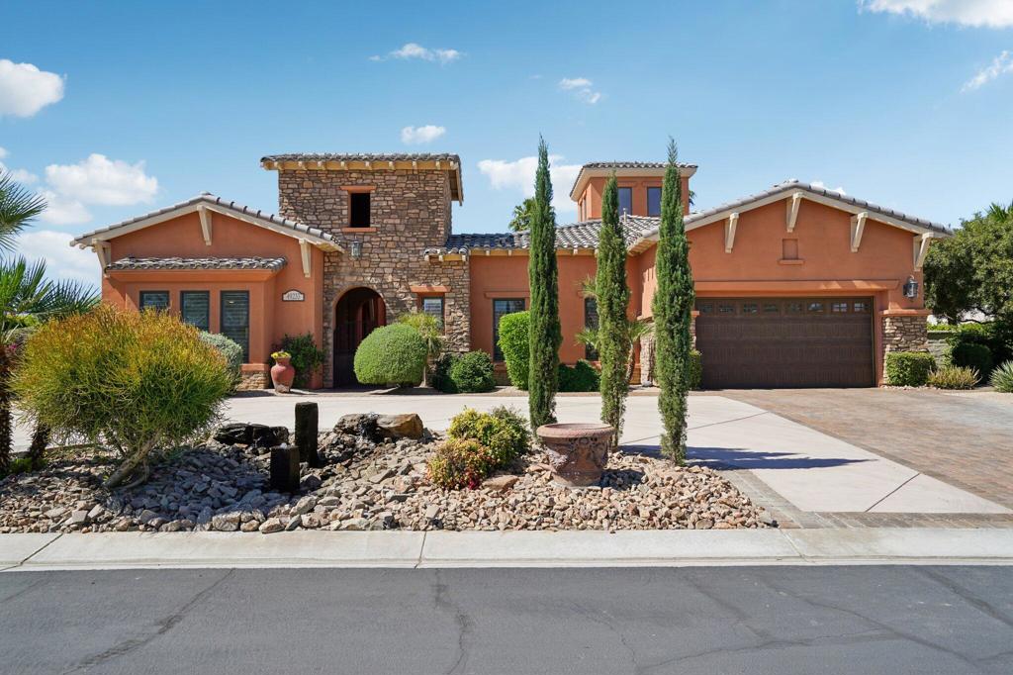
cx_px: 506
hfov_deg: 76.1
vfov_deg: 55.1
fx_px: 647
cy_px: 338
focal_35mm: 23
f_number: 8
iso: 100
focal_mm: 23
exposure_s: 1/250
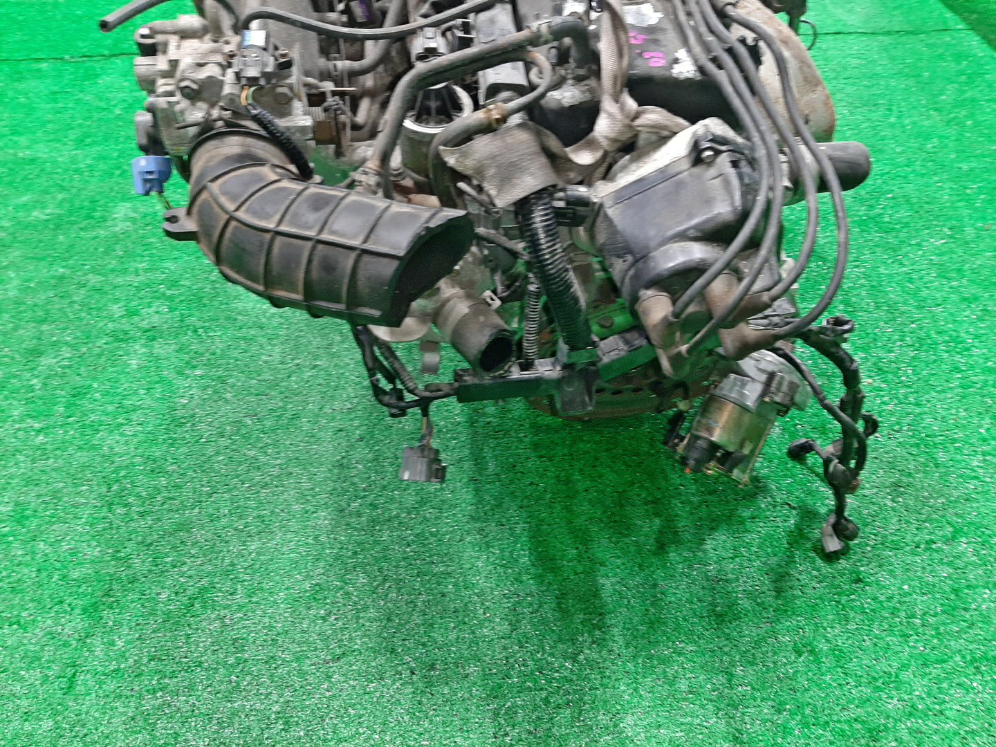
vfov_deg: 53.1
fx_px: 748
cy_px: 374
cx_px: 498
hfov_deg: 67.3
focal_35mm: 26
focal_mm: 3.93
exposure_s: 1/33
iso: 181
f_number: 1.7
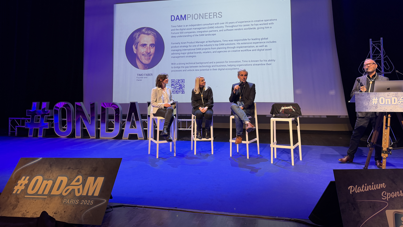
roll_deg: +1.0
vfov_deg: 42.6
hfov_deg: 69.9
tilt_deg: +1.2
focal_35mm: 27
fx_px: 289
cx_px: 206
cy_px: 87
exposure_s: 1/100
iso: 200
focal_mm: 6.76
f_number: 1.78
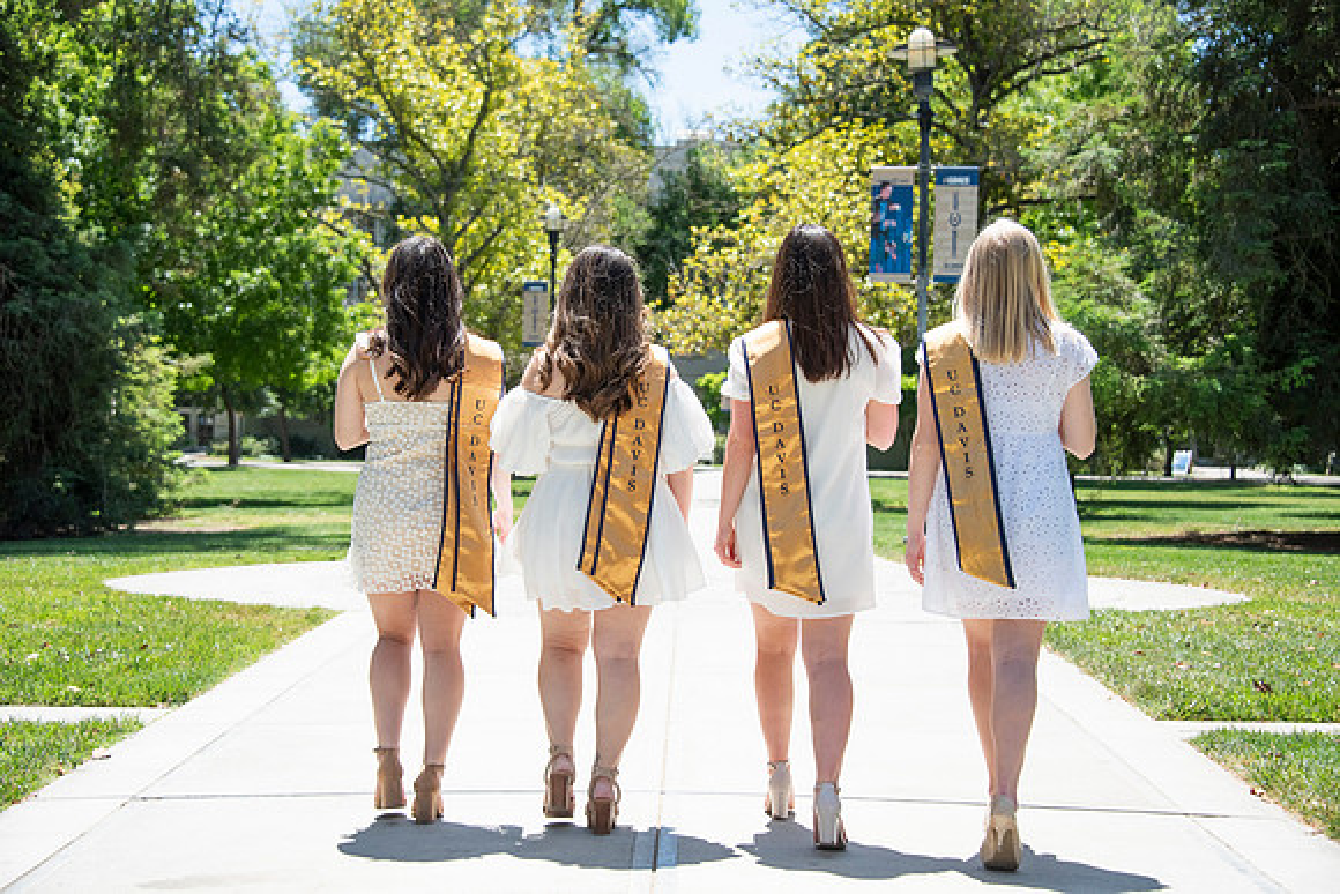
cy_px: 447
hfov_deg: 31.0
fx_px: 2420
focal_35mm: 65
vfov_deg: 20.9
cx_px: 670
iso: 500
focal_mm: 65
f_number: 5.6
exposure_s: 1/2000
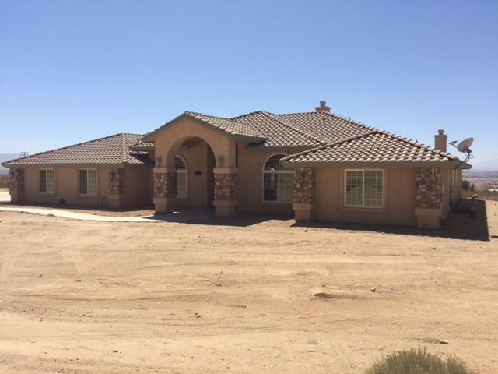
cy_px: 187
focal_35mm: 29
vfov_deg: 48.2
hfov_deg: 61.7
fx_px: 417
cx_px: 249
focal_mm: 4.15
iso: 32
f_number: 2.2
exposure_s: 1/2639
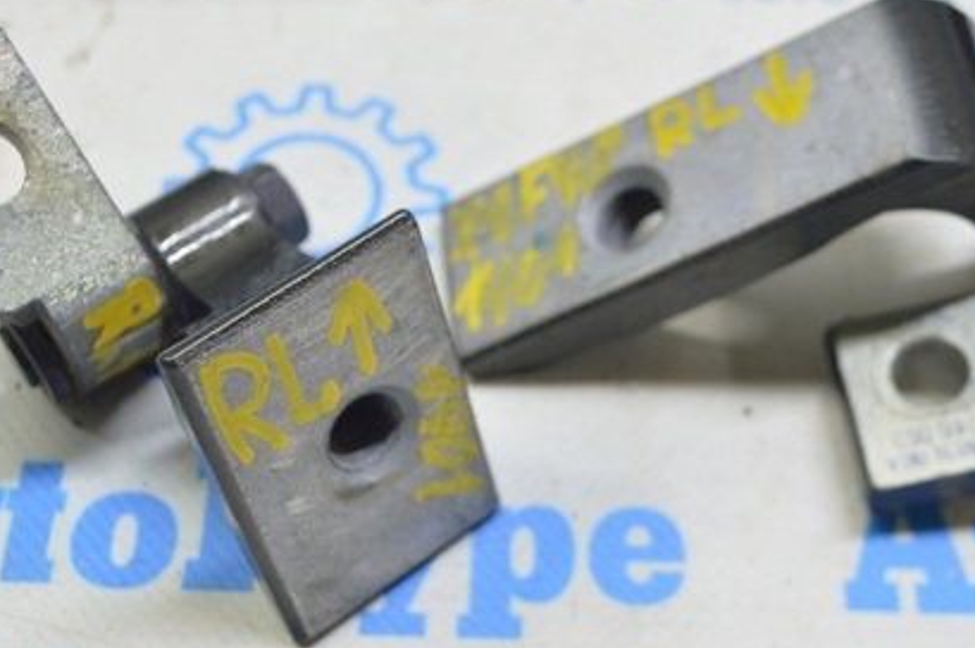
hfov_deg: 32.9
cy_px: 299
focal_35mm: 61
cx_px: 505
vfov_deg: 22.2
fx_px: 1651
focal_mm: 26
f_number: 5.6
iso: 400
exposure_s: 1/20
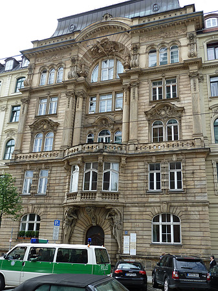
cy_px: 146
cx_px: 109
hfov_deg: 40.7
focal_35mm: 35
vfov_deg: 52.7
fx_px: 294
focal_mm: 5.7
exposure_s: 1/200
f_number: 4
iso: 80
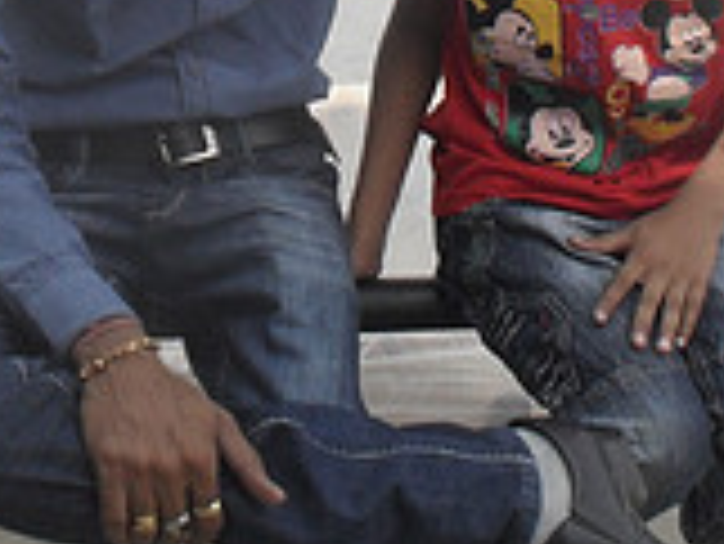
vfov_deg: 11.4
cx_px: 337
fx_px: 2637
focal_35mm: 126
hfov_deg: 15.6
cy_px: -241
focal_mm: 6.3
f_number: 8.4
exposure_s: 1/125
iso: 100
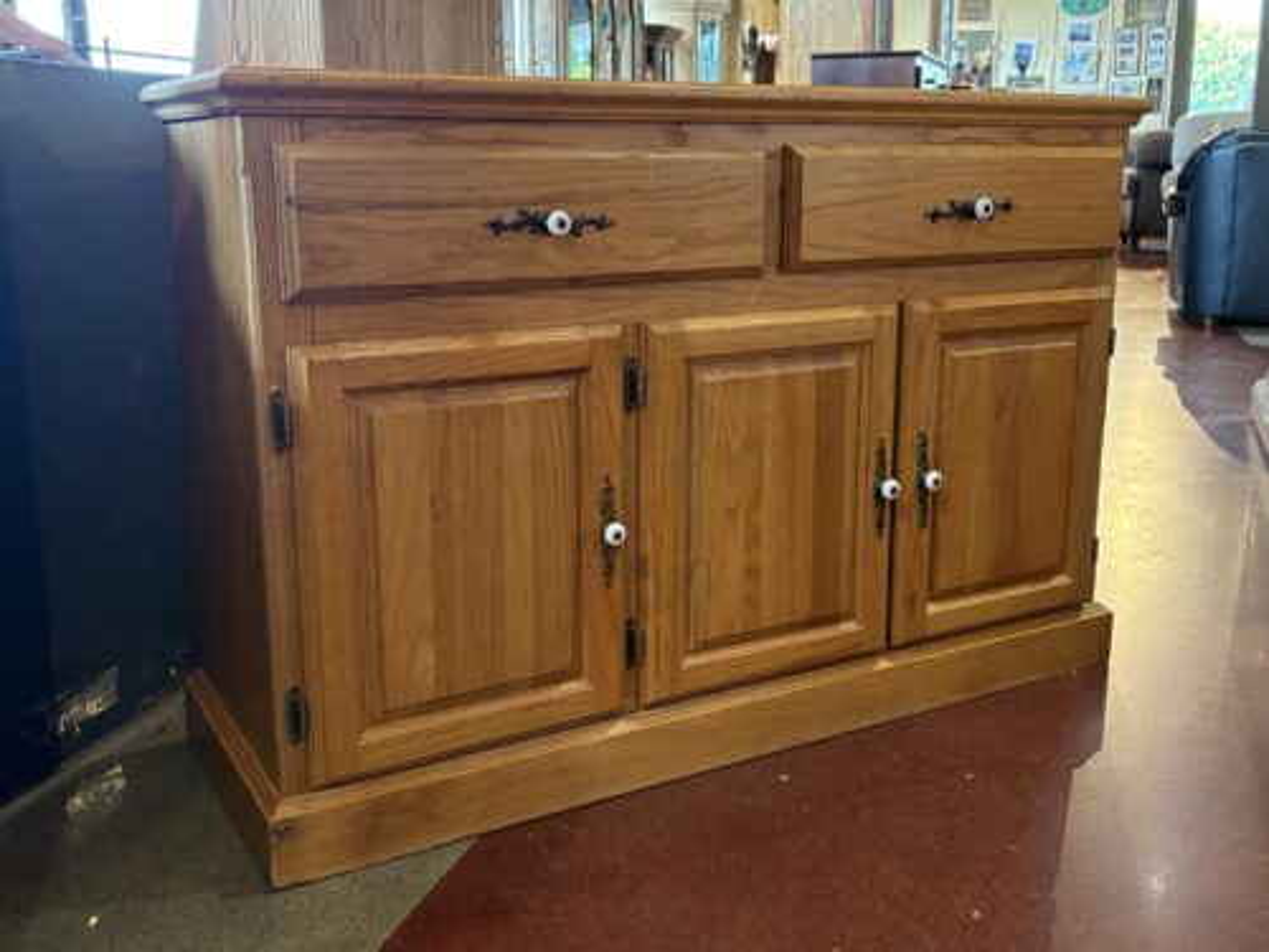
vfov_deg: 53.1
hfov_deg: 67.3
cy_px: 476
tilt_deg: -11.2
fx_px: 953
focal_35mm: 26
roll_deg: +0.0
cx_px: 634
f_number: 1.6
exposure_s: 1/60
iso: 320
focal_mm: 5.96
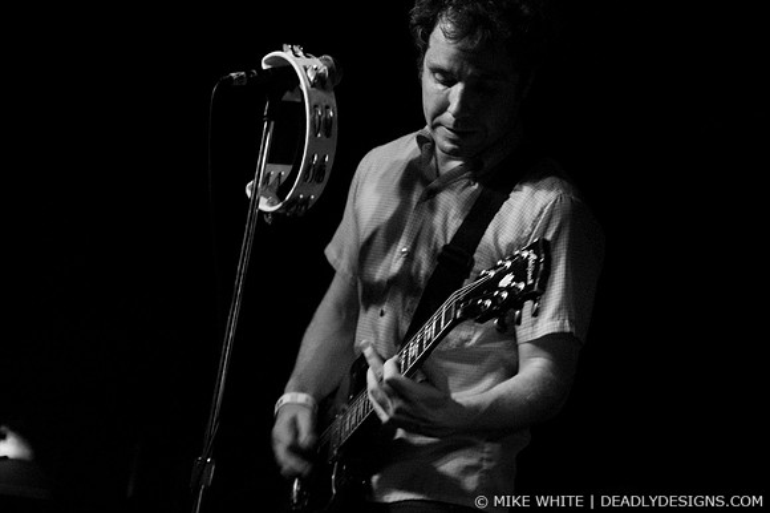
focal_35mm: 87
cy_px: 256
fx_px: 1860
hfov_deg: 23.4
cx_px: 385
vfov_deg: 15.7
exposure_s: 1/50
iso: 800
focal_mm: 58
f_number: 2.8
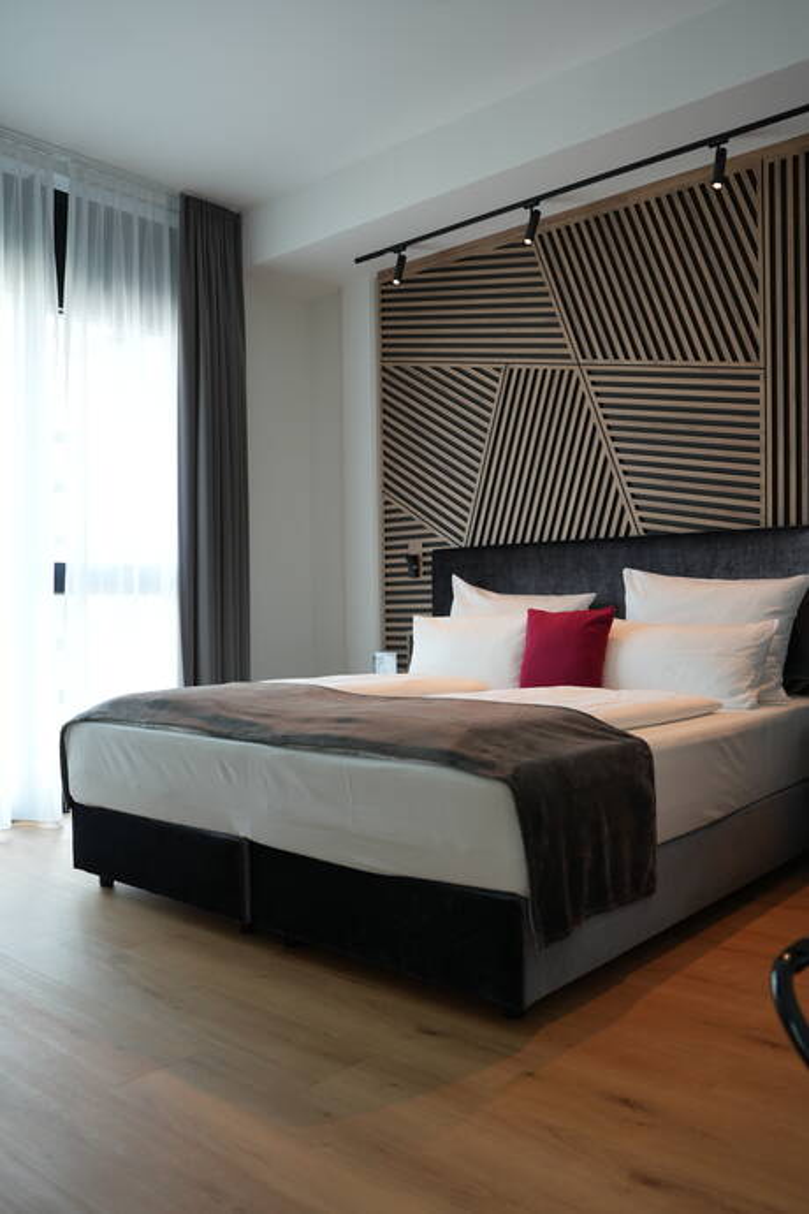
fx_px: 944
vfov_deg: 65.5
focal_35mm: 28
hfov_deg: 46.4
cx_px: 404
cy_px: 607
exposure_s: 1/160
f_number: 4
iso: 800
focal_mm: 28
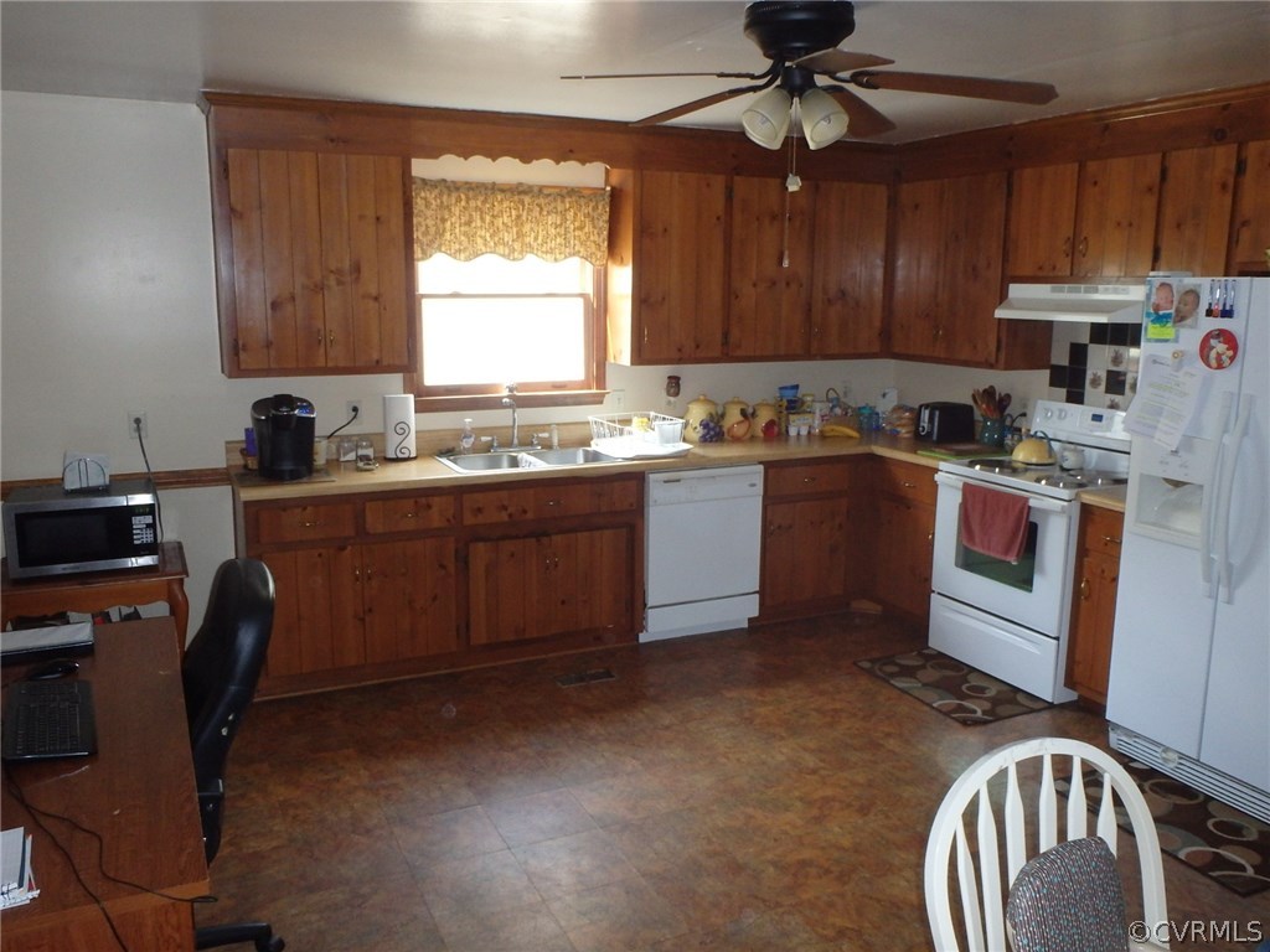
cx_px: 635
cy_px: 476
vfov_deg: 49.7
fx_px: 1027
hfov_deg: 63.4
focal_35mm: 28
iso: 400
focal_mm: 5
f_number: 3.9
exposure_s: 1/30
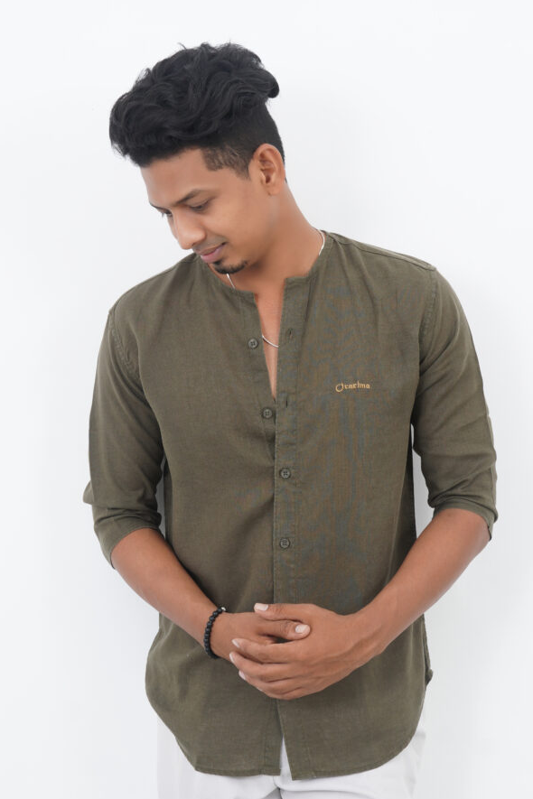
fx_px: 1355
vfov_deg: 32.9
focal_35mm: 61
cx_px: 269
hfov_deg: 22.3
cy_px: 403
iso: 200
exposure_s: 1/100
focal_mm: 40
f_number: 8
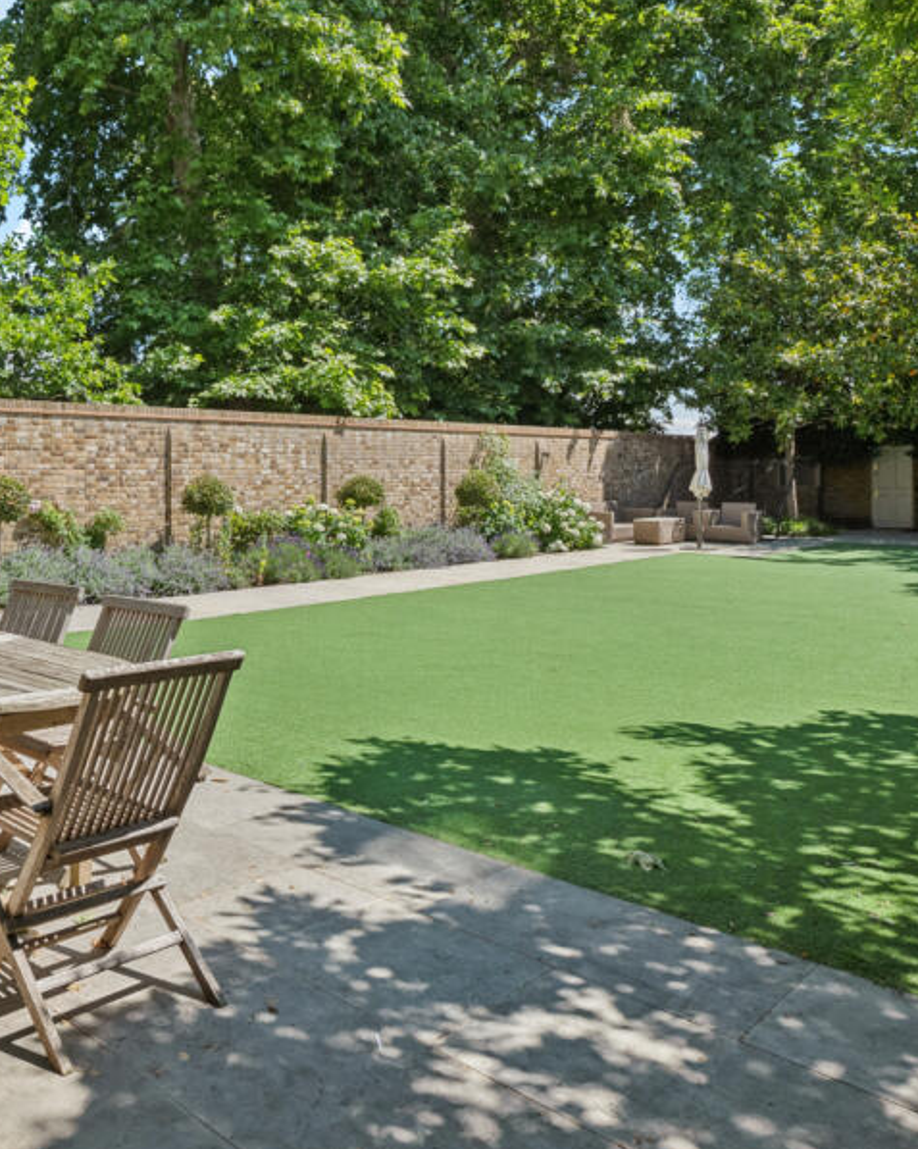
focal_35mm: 29
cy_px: 496
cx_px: 125
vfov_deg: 60.2
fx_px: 986
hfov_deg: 46.0
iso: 250
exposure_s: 1/400
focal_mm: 18
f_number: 9
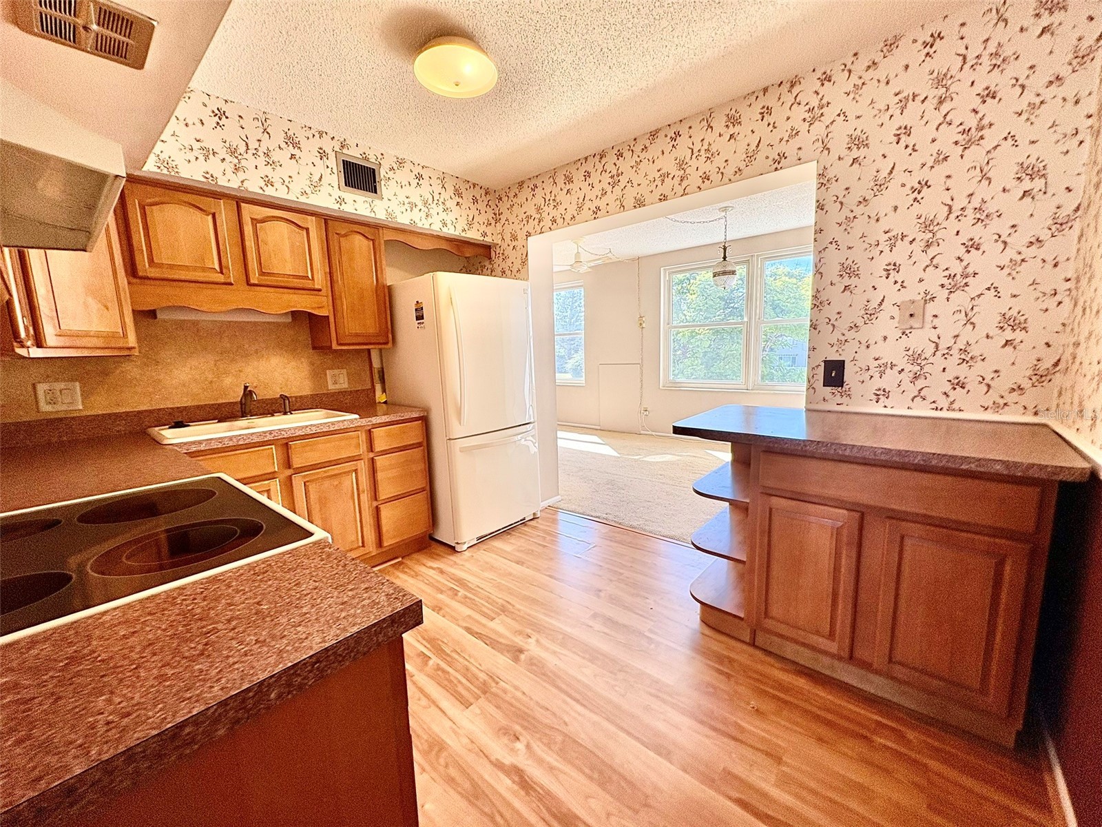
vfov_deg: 85.7
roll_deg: +2.4
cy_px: 414
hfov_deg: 102.1
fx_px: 446
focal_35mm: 14
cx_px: 551
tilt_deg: -7.8
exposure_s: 1/120
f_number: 2.2
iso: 40
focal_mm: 2.22
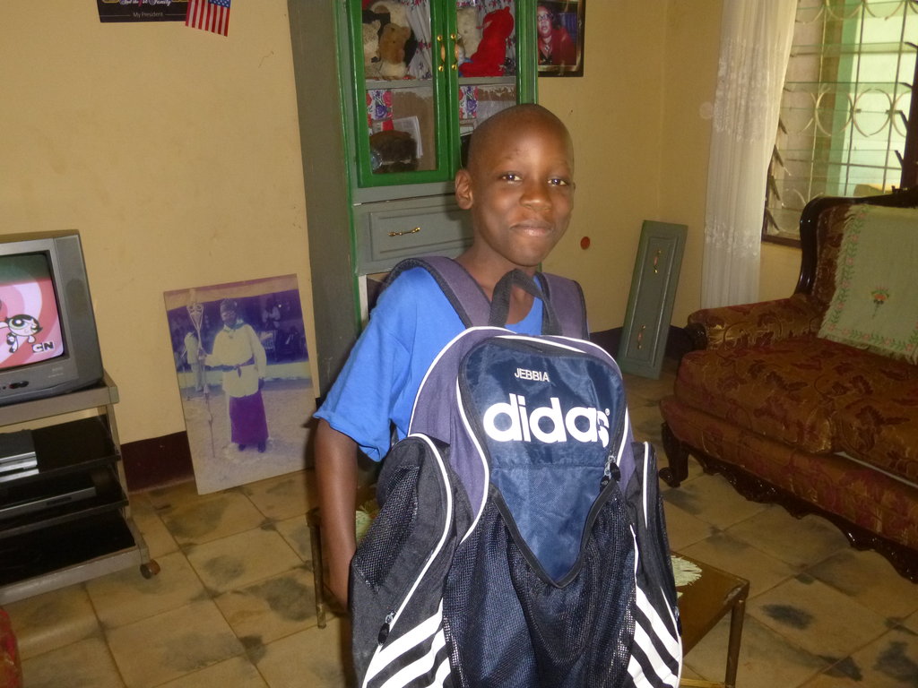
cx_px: 459
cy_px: 344
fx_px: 822
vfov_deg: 45.4
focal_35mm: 31
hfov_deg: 58.4
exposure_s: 1/60
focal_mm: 5.6
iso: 250
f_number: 3.4
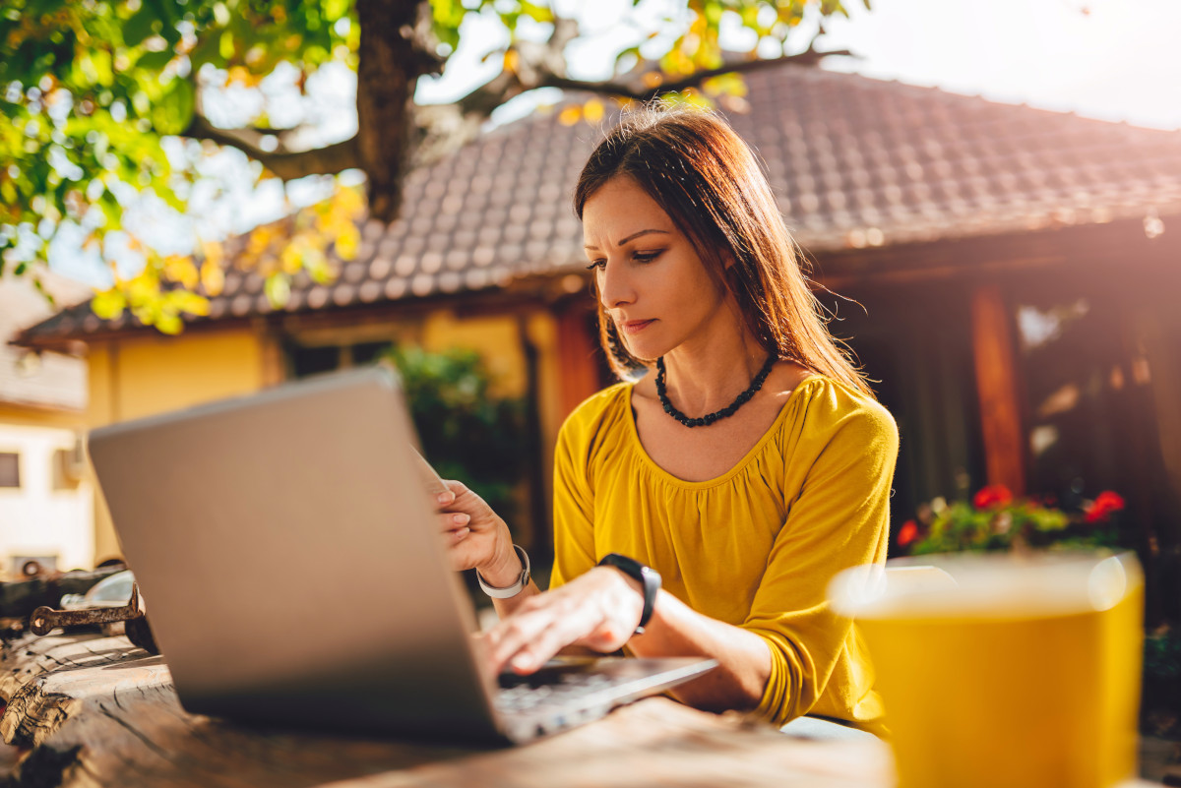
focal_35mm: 35
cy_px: 394
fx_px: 1149
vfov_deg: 37.9
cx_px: 590
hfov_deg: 54.4
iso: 100
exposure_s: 1/1250
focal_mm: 35
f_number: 1.4
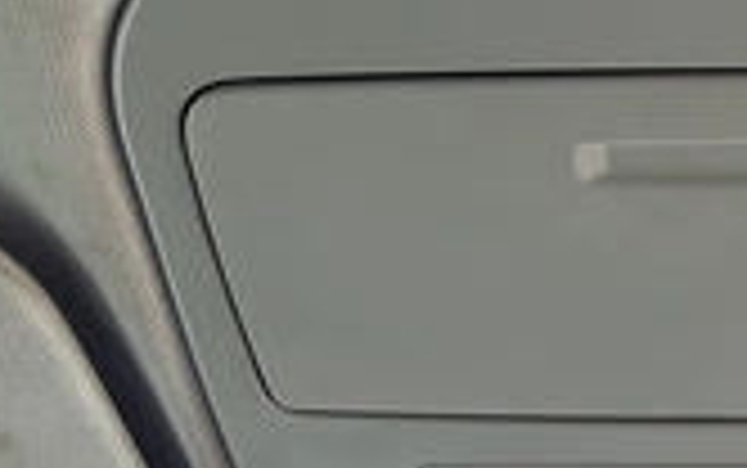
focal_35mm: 74
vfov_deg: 17.2
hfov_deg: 26.3
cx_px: 760
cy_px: 495
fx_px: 1508
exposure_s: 1/172
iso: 32
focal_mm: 3
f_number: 1.8
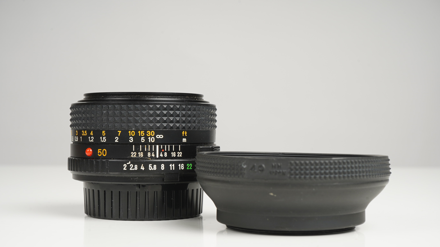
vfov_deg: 19.4
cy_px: 160
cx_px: 215
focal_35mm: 62
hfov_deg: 33.8
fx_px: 723
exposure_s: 1/160
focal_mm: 54
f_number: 14
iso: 160
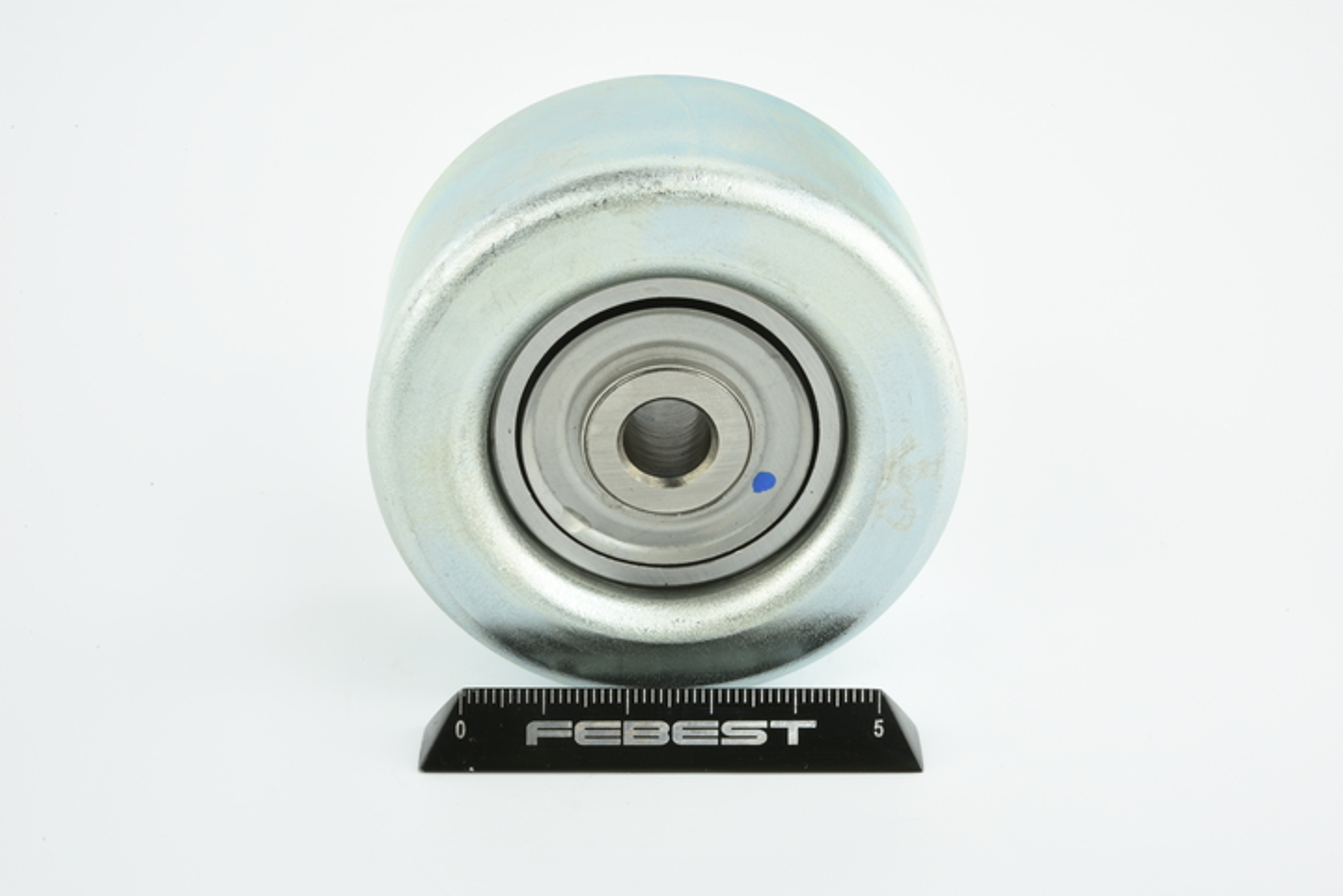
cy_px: 448
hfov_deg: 33.4
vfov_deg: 22.6
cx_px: 672
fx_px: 2238
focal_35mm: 60
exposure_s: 1/2
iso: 64
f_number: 32
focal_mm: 60
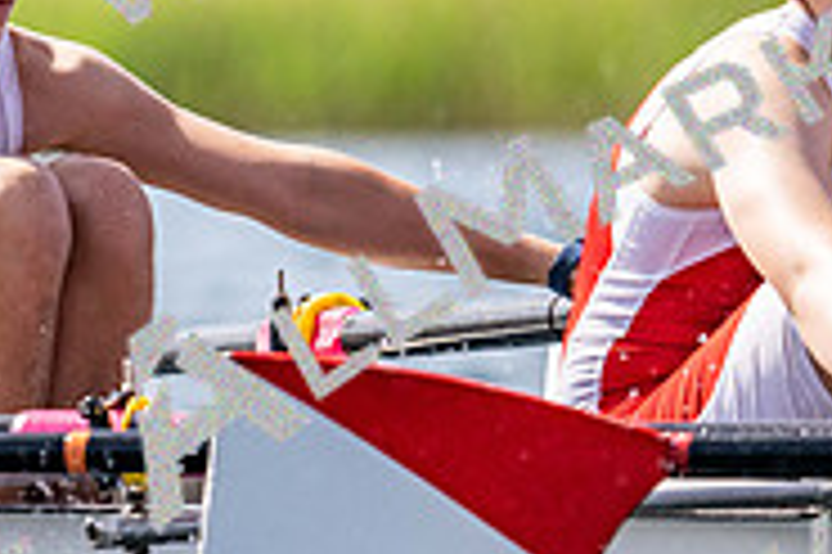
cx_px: -256
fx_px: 29001
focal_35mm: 1256
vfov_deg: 1.1
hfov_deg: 1.6
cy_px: 101
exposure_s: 1/2500
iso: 360
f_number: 4.5
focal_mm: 400
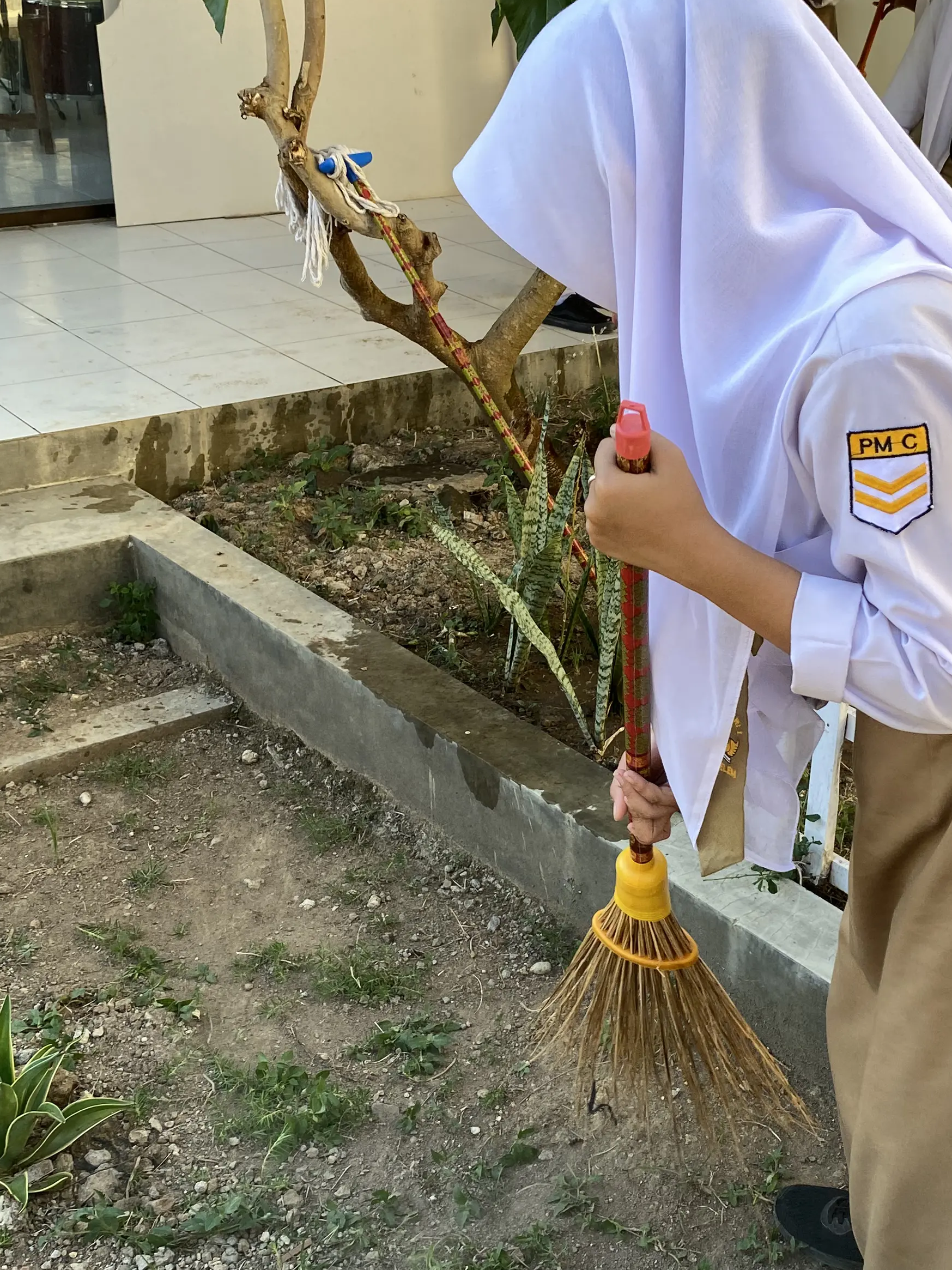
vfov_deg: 42.1
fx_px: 1650
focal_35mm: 45
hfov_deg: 32.0
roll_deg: -1.2
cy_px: 666
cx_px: 589
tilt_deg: -25.4
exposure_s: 1/510
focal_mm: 4.25
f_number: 1.8
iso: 32
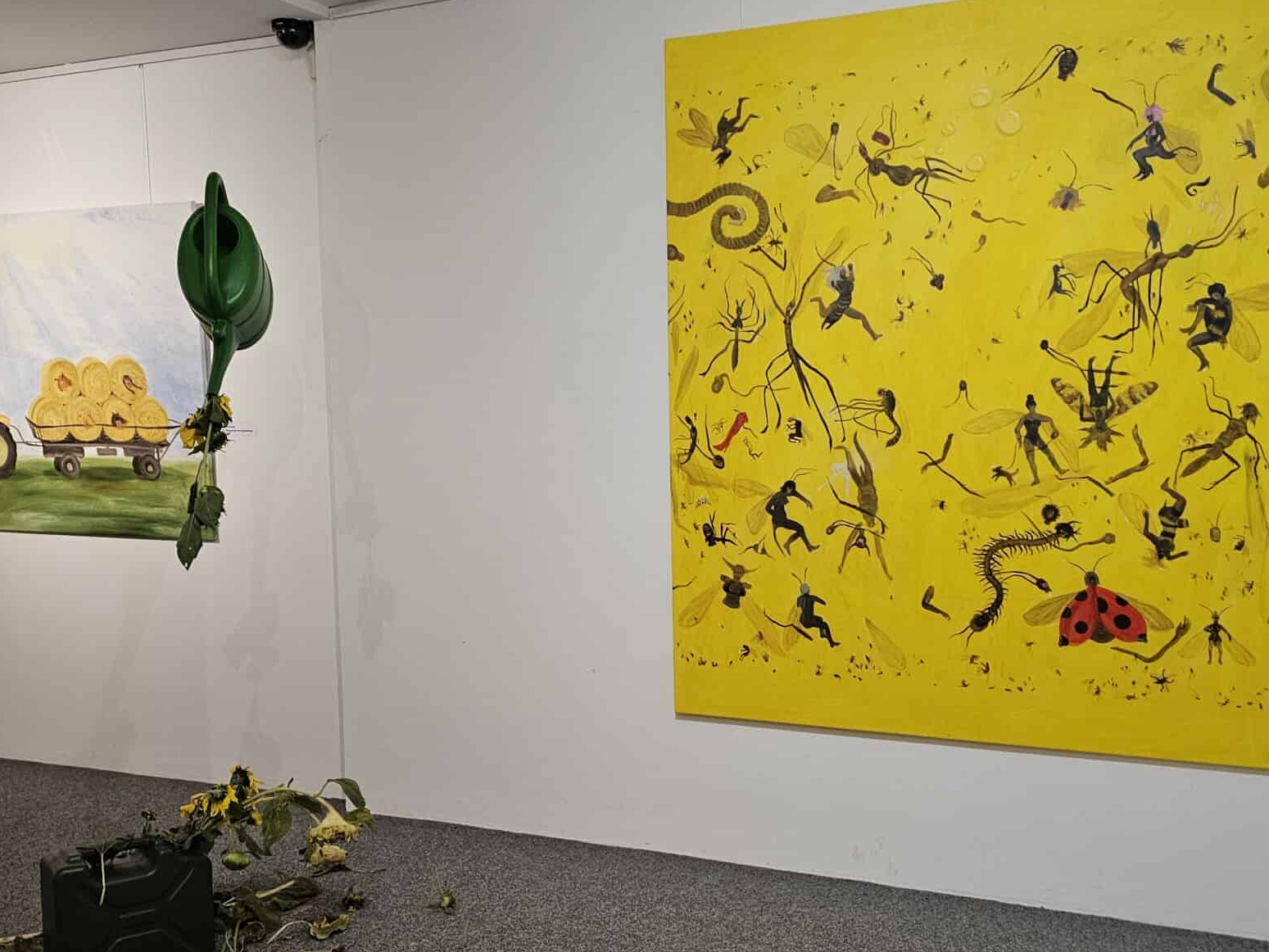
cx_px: 581
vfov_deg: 37.7
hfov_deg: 48.9
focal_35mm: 38
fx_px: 1393
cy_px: 542
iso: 640
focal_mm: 6.3
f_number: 1.7
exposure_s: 1/100
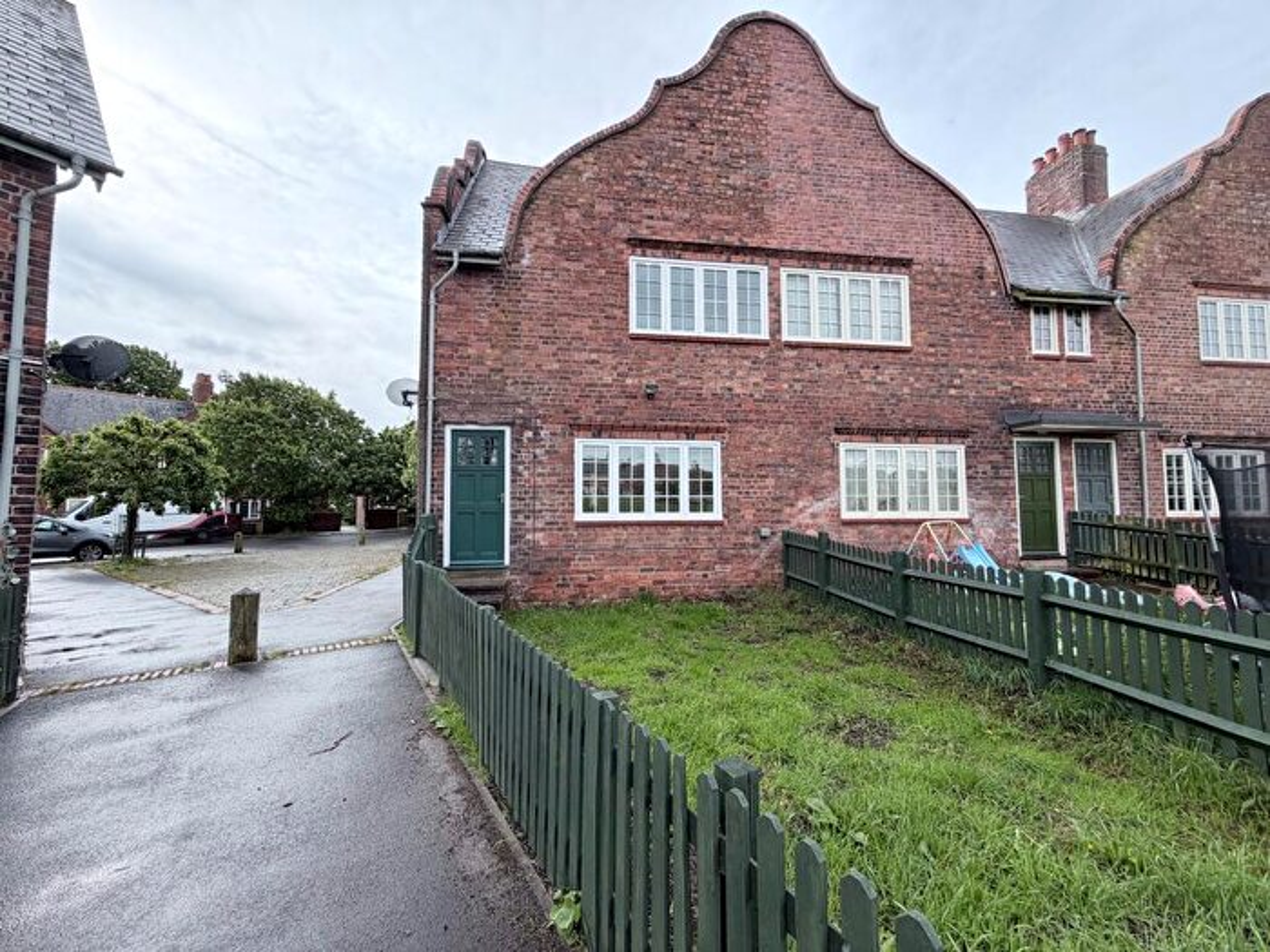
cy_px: 476
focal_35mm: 14
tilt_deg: +4.4
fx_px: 514
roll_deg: +0.3
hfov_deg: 102.1
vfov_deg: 85.7
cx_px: 635
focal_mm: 2.22
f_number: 2.2
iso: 40
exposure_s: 1/554
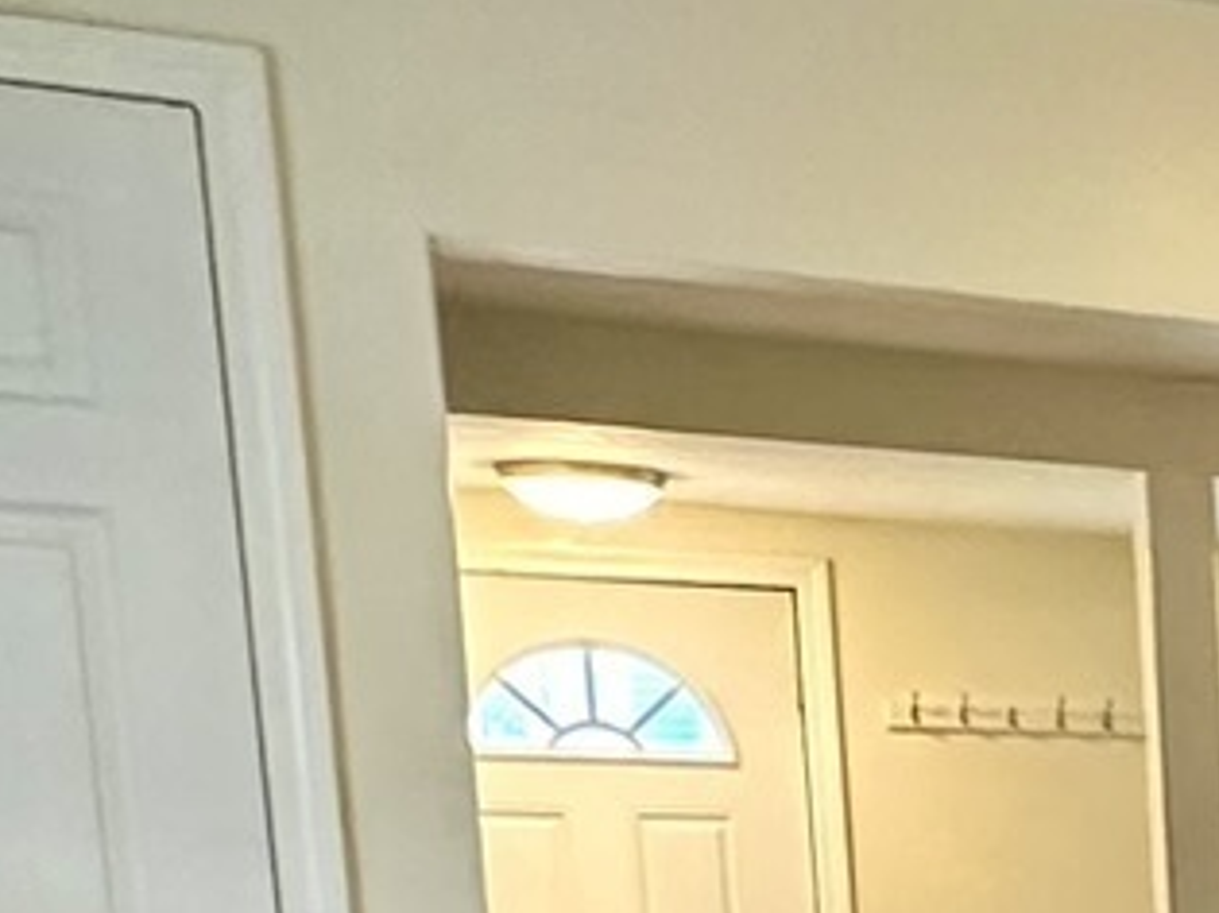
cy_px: 1478
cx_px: 2349
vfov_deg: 14.8
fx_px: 3203
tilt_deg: -10.0
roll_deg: -0.8
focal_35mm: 91
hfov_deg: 16.8
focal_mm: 2.22
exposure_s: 1/120
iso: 320
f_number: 2.2
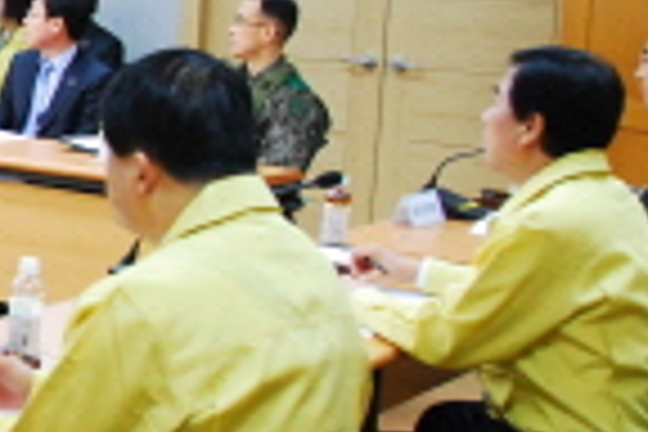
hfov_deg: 18.6
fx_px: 1692
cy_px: 124
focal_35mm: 94
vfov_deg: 14.5
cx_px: -382
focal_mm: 18
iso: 1250
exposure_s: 1/60
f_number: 4
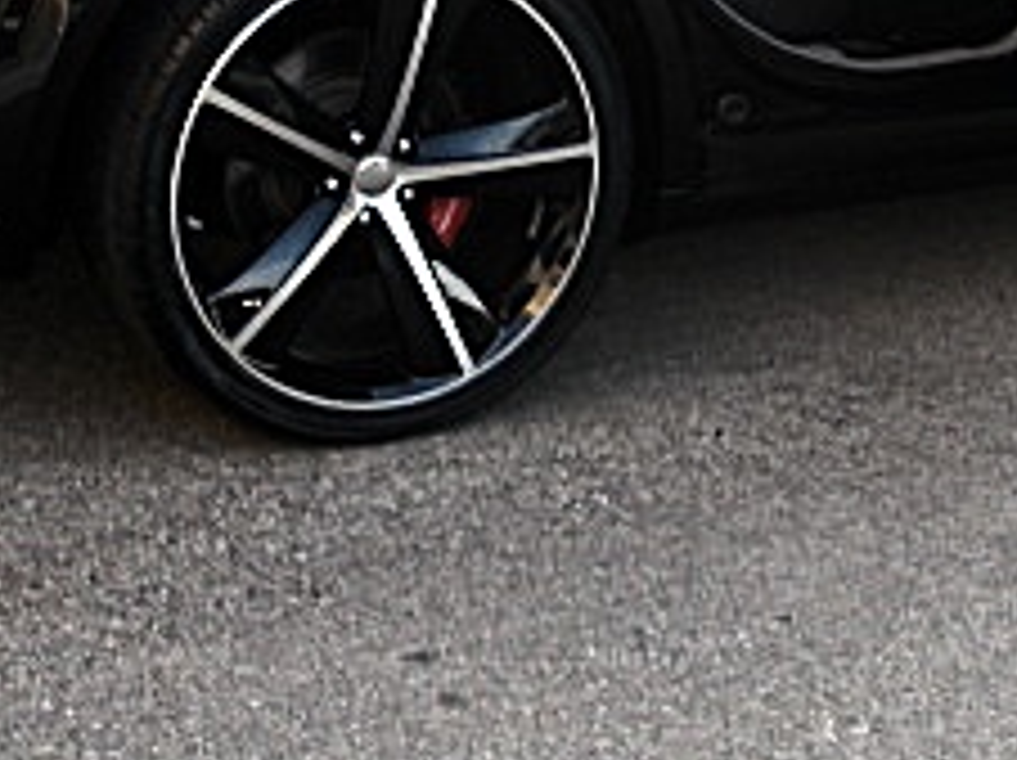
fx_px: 2994
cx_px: 774
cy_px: 63
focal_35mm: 102
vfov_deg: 14.3
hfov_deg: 19.1
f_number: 2.8
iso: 100
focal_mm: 6.3
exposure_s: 1/60
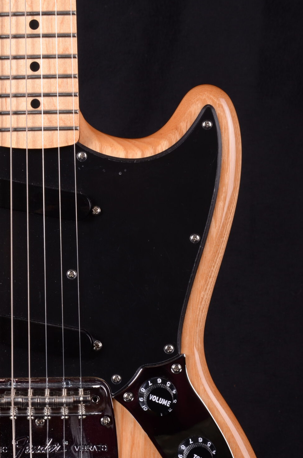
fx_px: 1165
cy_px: 299
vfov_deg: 22.1
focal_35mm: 92
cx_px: 39
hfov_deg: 14.7
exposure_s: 1/200
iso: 200
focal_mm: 35
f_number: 13
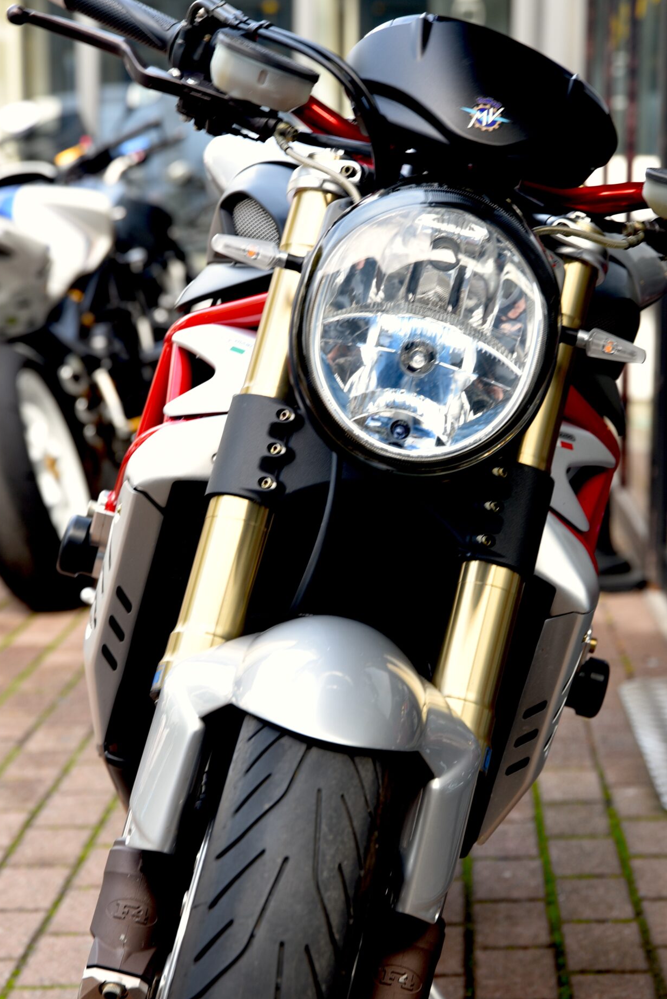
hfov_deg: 14.1
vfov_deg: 21.0
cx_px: 437
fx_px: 2693
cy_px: 553
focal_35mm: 97
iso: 200
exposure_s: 1/80
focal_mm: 70
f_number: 4.5
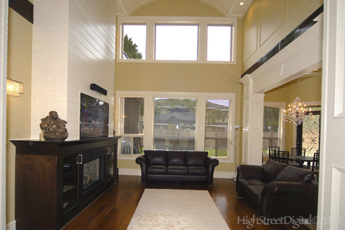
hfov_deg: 90.0
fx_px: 173
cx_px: 172
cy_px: 115
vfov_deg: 67.5
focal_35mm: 18
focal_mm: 12
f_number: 4.5
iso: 100
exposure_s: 1/60
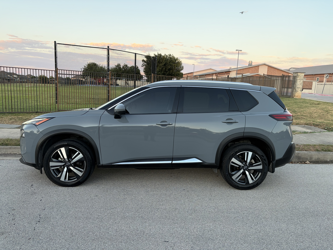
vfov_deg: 53.1
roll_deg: -3.5
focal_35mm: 26
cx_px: 166
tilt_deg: -8.7
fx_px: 250
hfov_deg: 67.3
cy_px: 125
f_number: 1.6
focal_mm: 5.96
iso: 50
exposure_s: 1/122
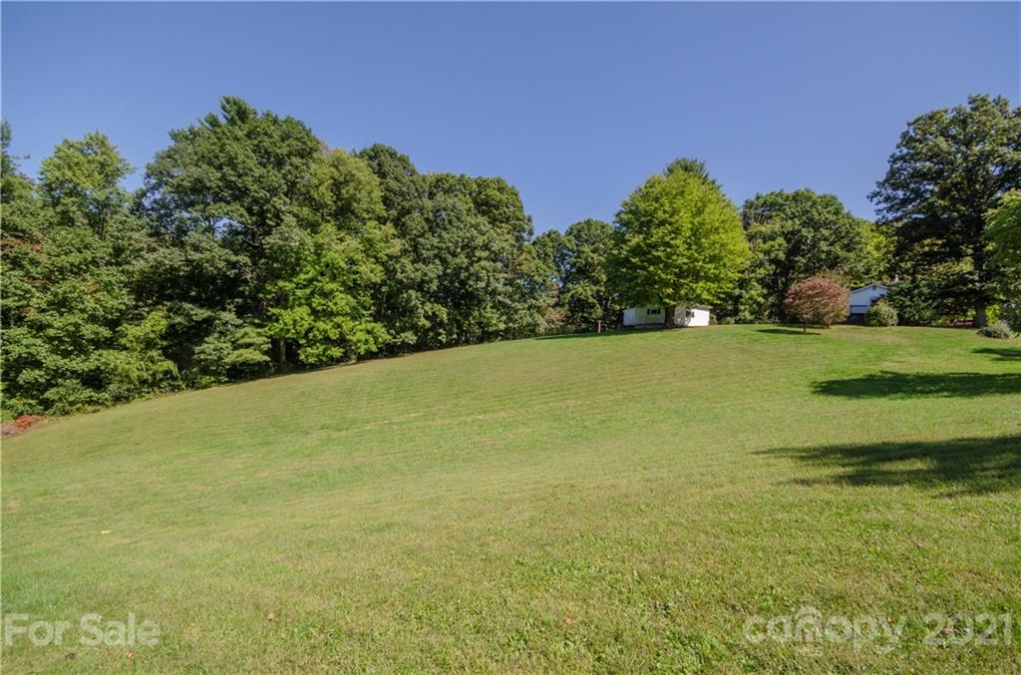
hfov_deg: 100.5
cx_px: 510
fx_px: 424
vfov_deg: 77.0
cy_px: 338
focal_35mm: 15
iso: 320
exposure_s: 1/400
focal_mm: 10
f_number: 9
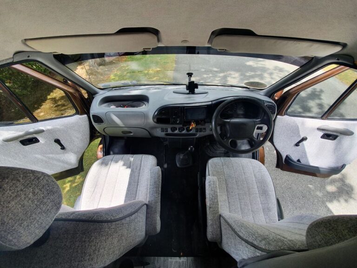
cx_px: 178
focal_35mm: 13
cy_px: 134
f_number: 2.2
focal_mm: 1.8
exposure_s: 1/190
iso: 50
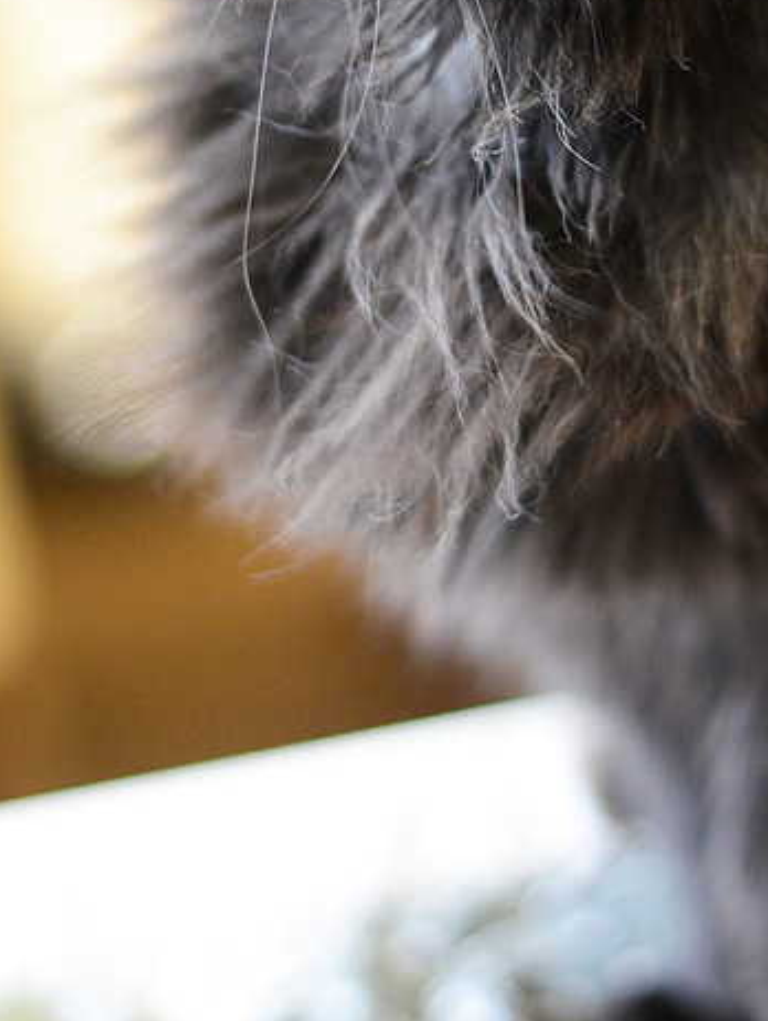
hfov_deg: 11.2
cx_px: 471
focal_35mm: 132
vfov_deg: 14.8
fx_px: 3899
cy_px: 198
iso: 1600
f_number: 1.4
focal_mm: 50
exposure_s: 1/160
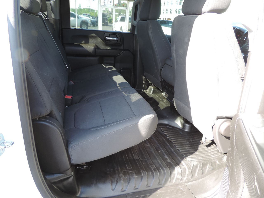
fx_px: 183
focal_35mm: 24
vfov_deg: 56.8
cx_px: 132
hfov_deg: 71.6
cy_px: 99
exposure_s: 1/30
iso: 90
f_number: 3
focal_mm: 4.3
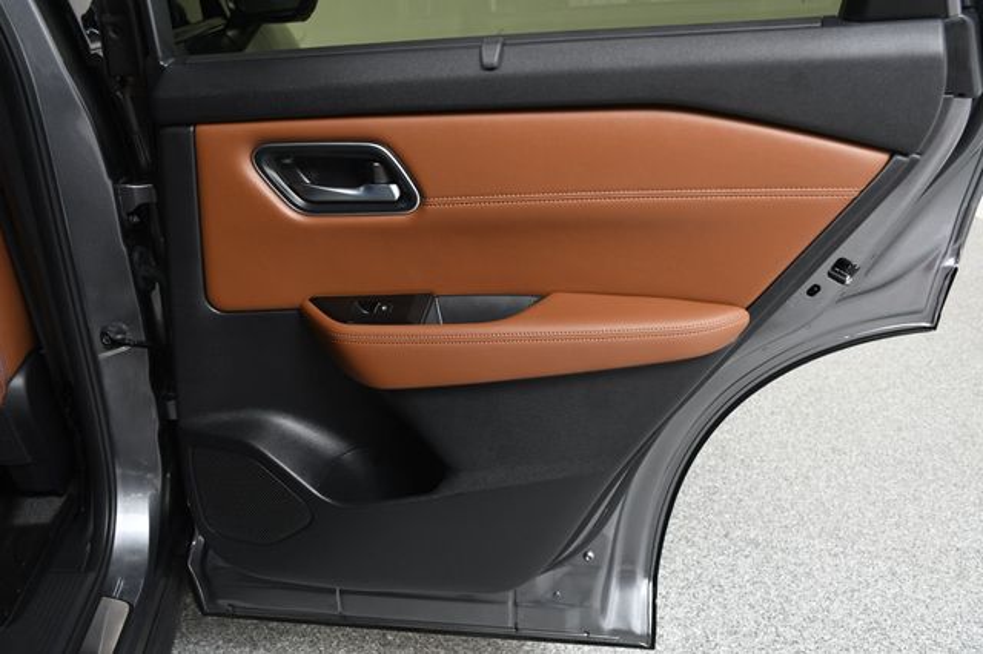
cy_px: 327
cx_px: 492
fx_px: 928
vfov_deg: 38.8
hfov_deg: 55.8
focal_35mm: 34
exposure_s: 1/160
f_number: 5.6
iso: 100
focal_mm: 23
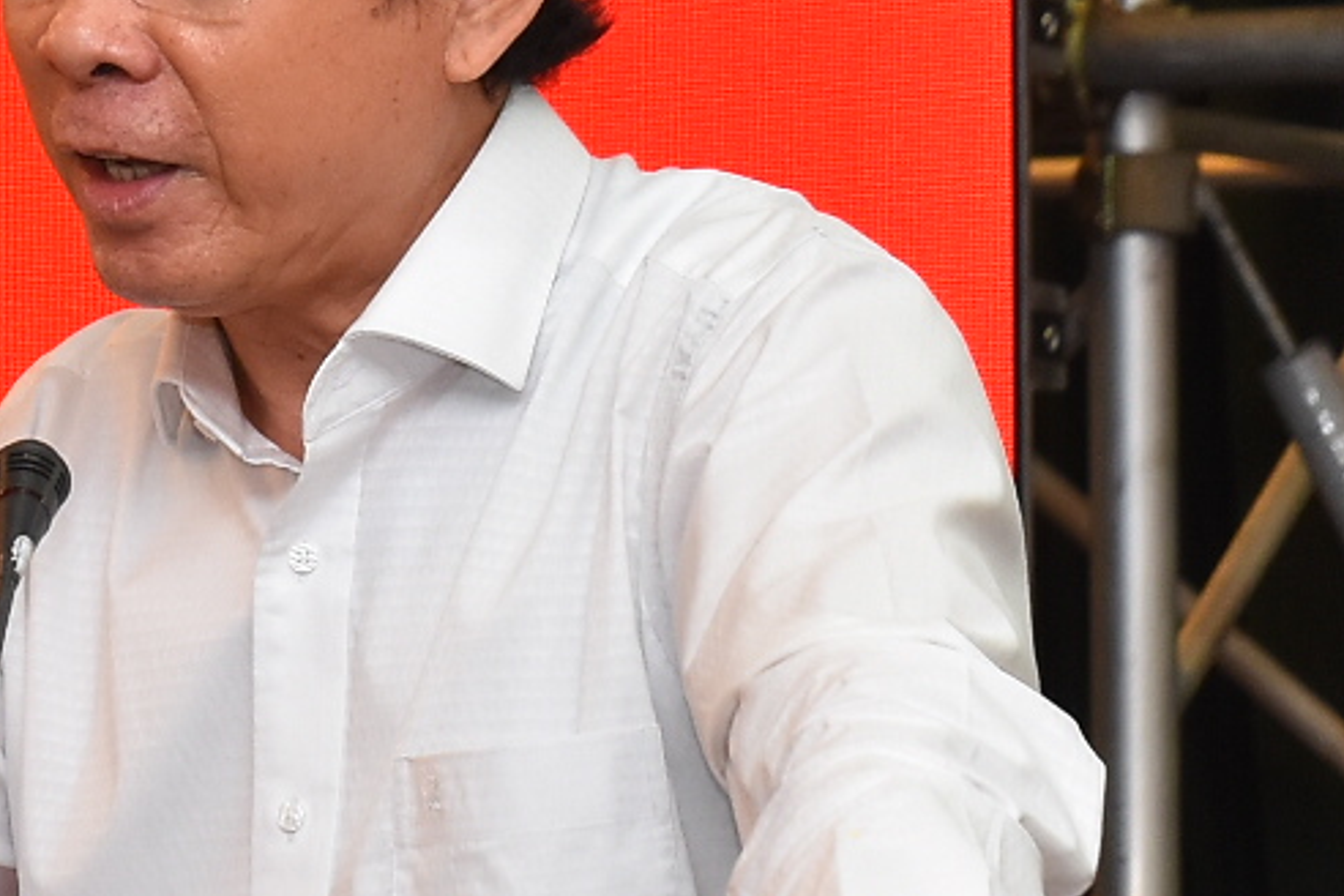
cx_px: -538
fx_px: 9221
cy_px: 402
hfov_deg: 8.2
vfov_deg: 5.6
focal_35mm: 247
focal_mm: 50
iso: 800
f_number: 3.5
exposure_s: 1/160
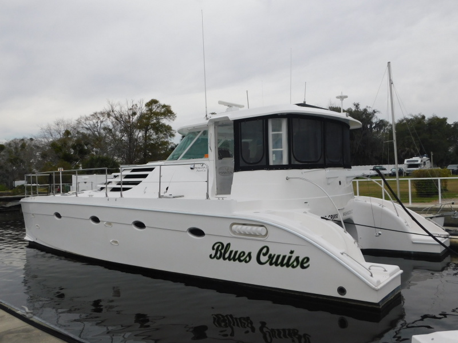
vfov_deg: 46.8
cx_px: 229
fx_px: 397
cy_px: 172
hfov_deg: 60.0
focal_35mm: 30
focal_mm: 5.3
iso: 125
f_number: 3.2
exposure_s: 1/640
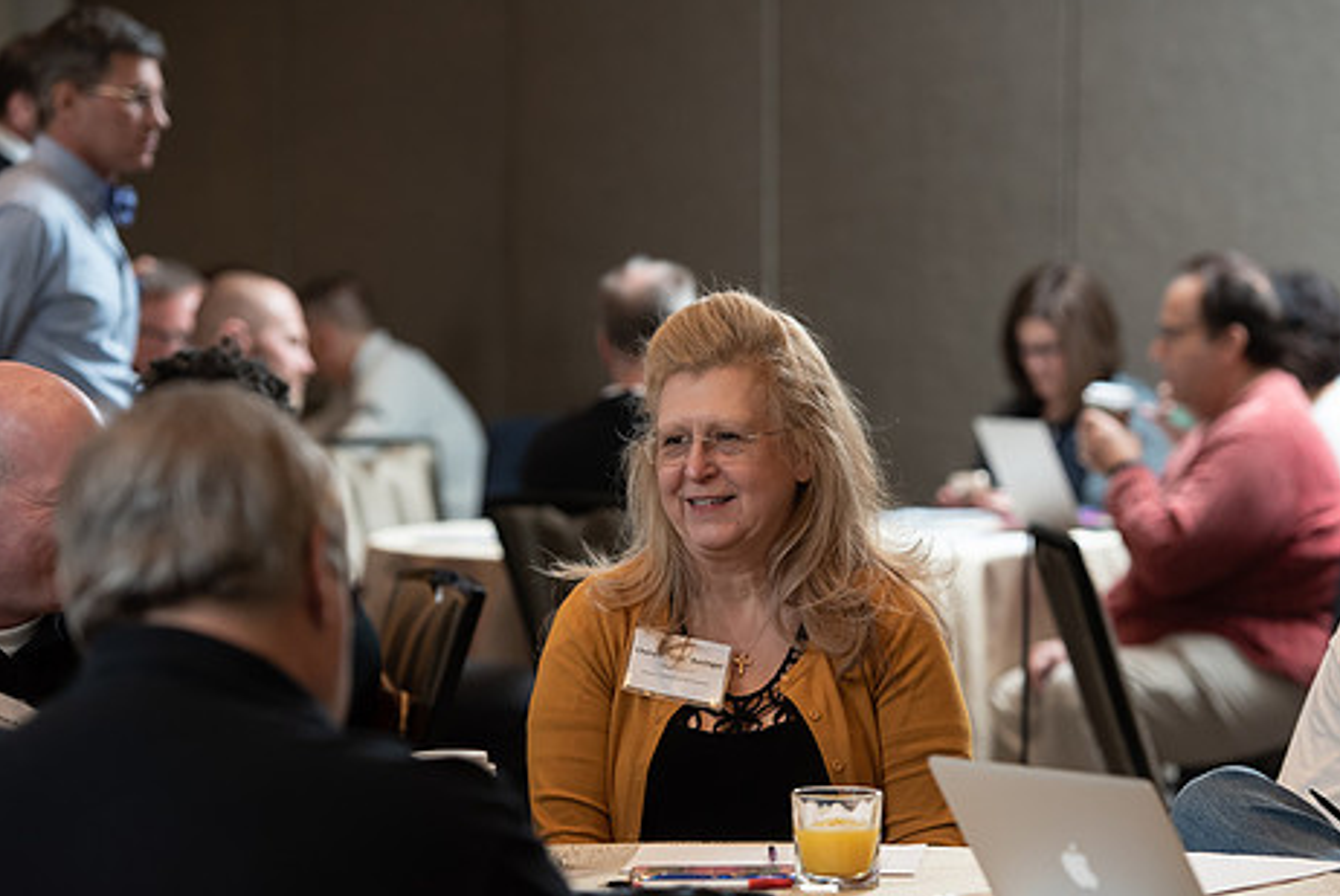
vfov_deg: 9.0
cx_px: 719
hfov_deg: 13.4
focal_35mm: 153
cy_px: 552
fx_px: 5700
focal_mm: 122
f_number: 4
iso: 1250
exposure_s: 1/200
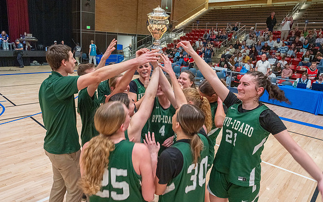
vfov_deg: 49.3
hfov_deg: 72.5
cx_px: 159
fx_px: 220
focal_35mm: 25
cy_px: 98
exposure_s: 1/80
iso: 6400
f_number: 8
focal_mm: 24
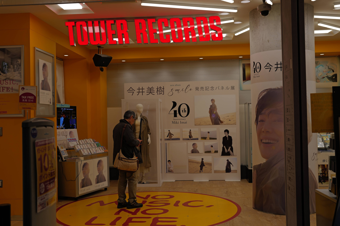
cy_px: 113
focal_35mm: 43
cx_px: 170
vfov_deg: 31.2
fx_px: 406
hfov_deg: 45.5
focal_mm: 43
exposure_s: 1/160
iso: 100
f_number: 4
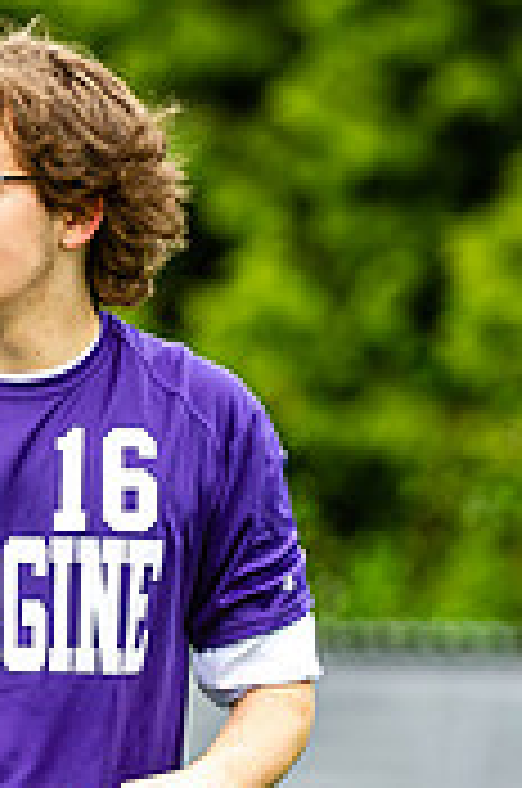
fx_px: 19739
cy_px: 651
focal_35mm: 904
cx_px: -77
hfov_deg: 1.5
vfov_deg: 2.3
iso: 400
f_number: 4
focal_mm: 220
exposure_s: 1/1000
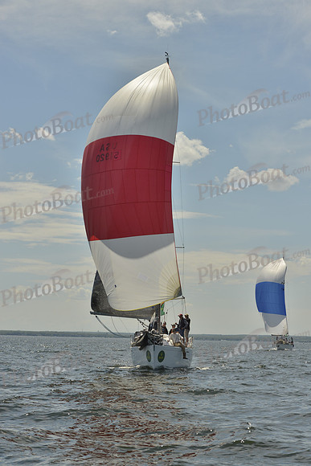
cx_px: 156
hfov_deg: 17.5
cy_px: 233
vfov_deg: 26.0
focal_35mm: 78
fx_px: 1010
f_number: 10
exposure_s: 1/1600
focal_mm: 78
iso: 280
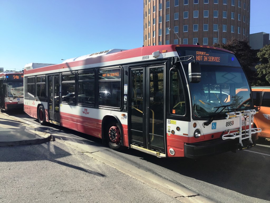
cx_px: 135
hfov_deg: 58.4
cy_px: 102
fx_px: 242
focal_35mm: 31
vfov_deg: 45.4
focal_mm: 3.3
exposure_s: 1/1031
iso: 25
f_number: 2.4
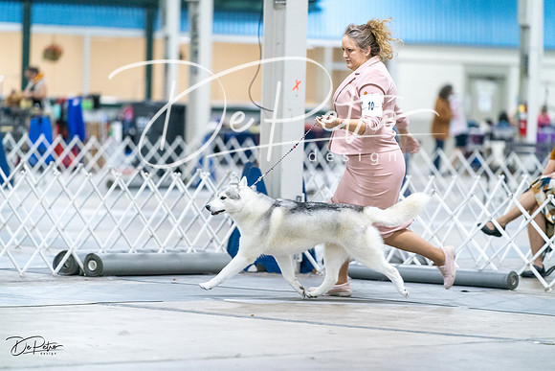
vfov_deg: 6.9
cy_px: 186
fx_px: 3084
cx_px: 278
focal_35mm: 200
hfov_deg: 10.3
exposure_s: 1/250
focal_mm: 200
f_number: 3.2
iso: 6400
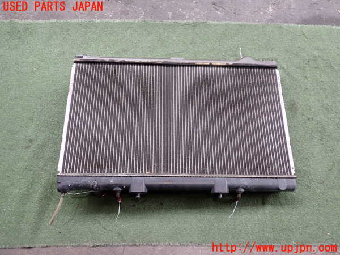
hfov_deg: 60.0
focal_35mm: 30
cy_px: 128
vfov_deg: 46.8
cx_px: 170
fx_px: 295
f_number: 2.3
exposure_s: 1/125
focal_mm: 5.4
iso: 200
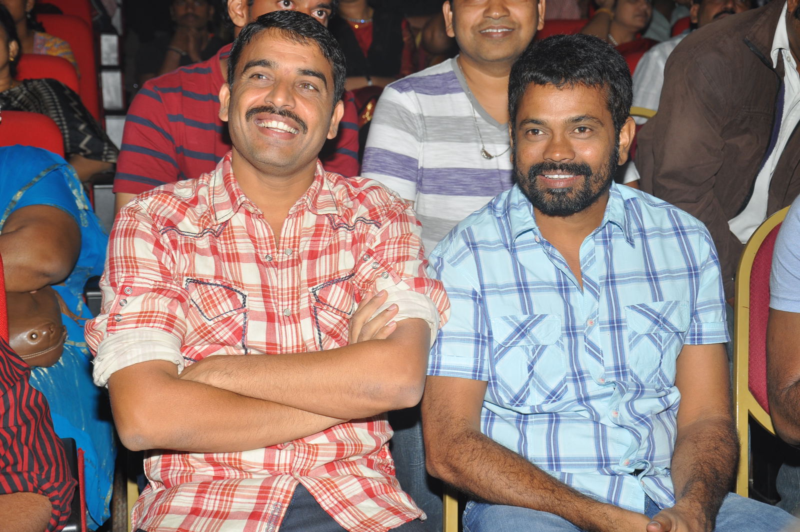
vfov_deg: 22.6
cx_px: 400
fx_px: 1332
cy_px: 266
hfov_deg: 33.4
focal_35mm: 60
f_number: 5.6
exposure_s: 1/200
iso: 200
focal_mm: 40
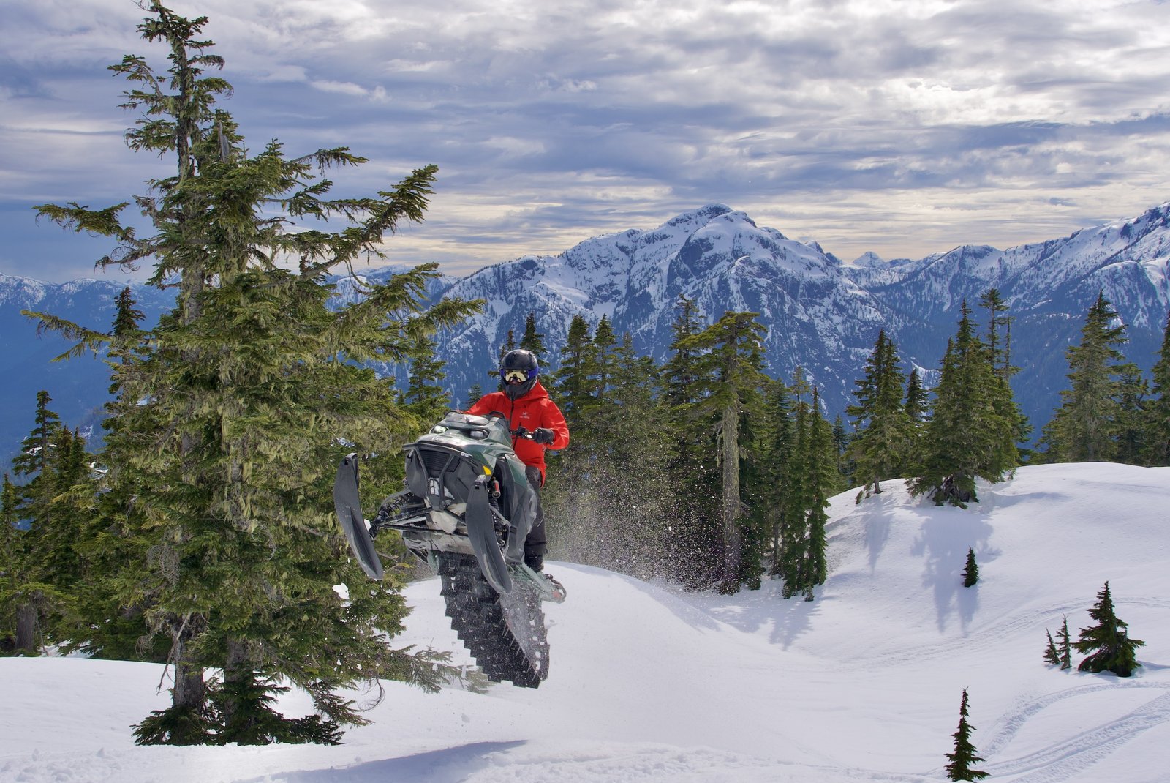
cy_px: 392
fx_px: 1496
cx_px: 585
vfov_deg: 29.3
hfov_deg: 42.7
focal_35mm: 46
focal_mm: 31
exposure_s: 1/1000
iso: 250
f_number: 9
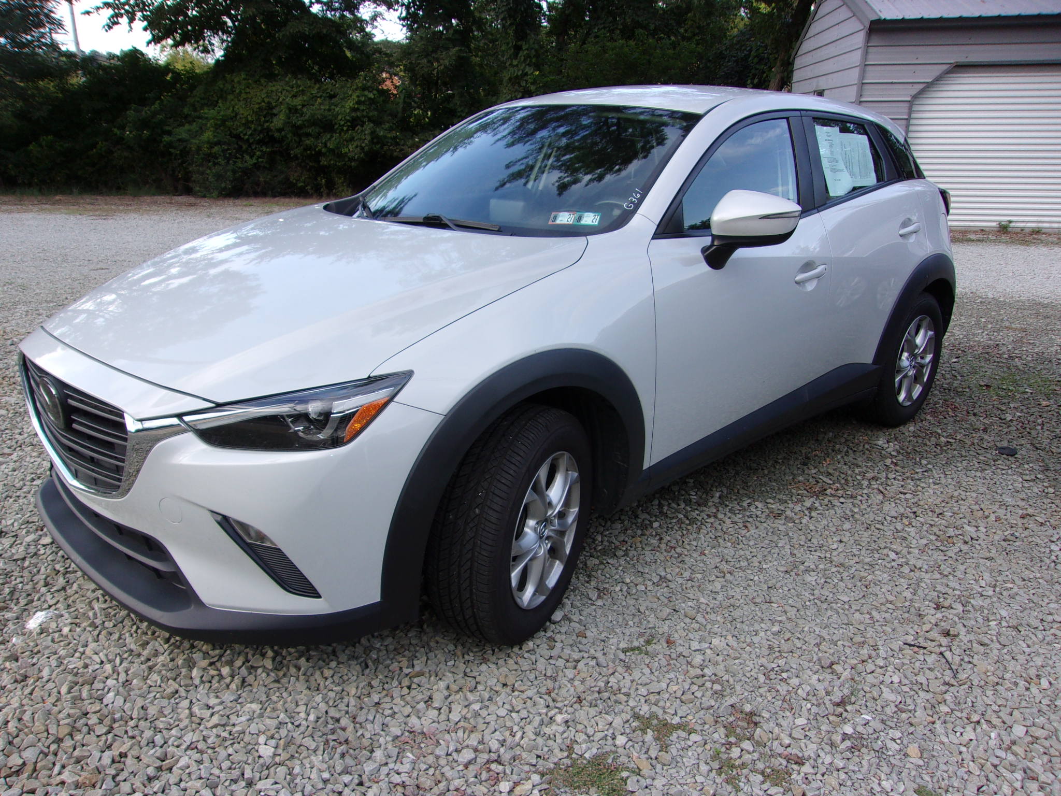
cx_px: 530
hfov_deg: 65.3
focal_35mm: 27
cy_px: 398
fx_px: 828
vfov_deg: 51.4
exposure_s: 1/240
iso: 80
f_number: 3
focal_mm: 4.9
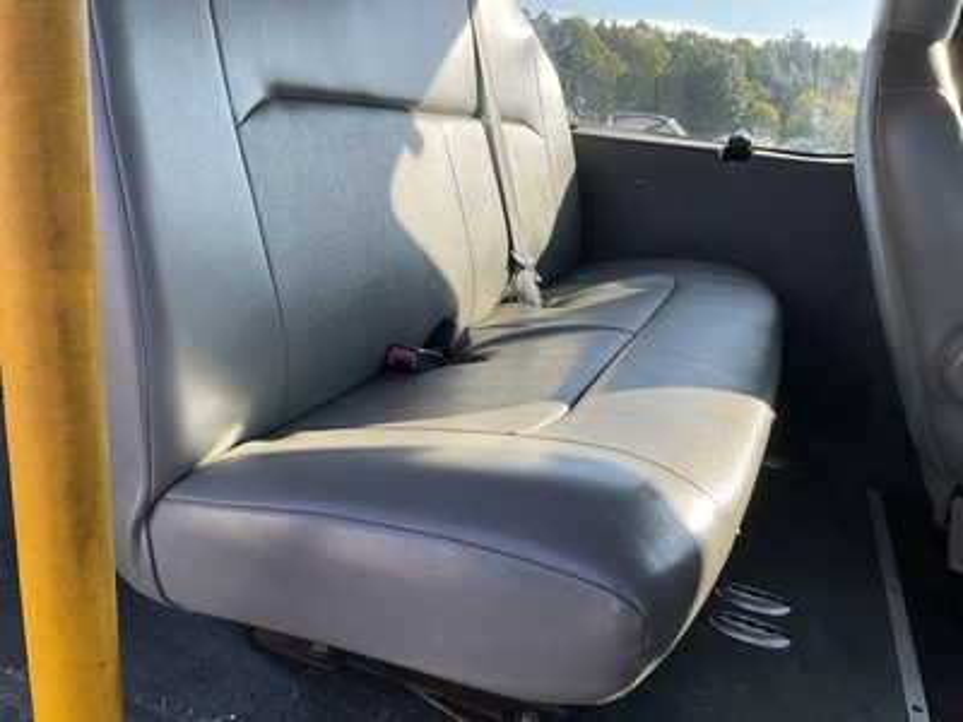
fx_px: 807
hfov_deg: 61.7
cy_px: 361
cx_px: 482
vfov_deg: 48.2
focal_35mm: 29
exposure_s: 1/327
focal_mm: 3
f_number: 1.8
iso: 25
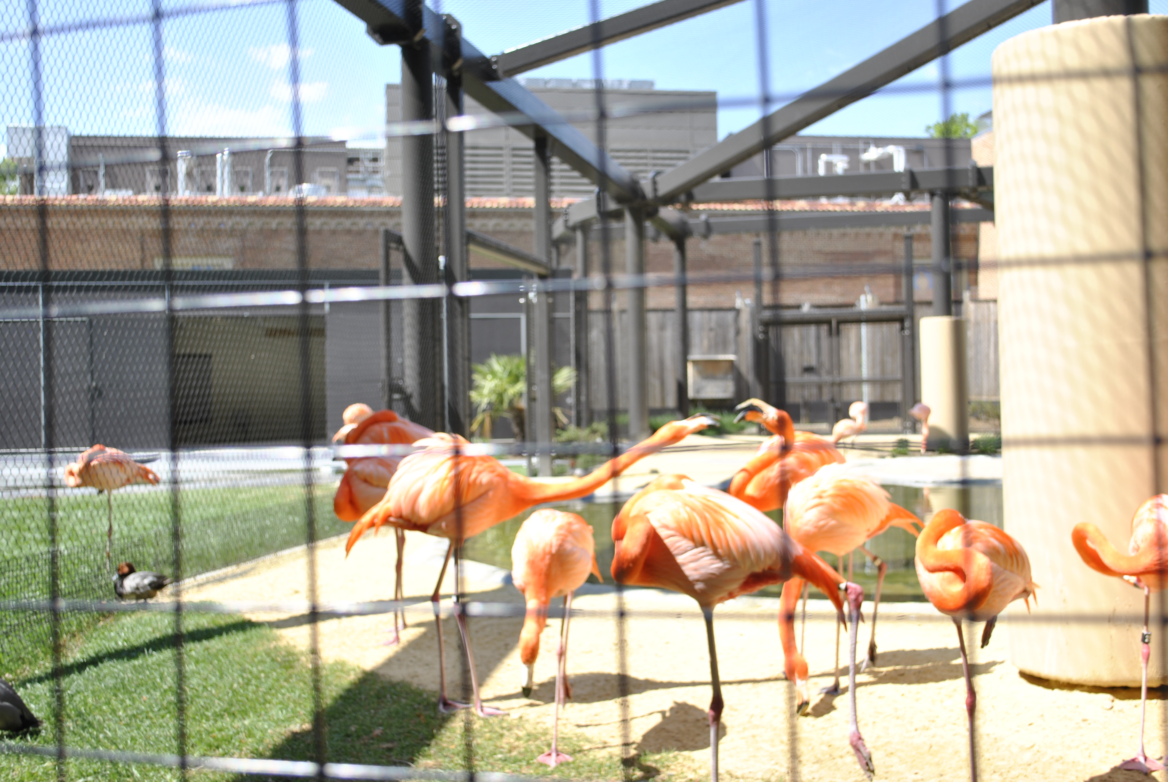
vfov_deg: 34.3
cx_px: 584
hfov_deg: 49.5
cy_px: 391
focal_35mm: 39
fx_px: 1267
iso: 100
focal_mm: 26
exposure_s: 1/250
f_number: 4.2
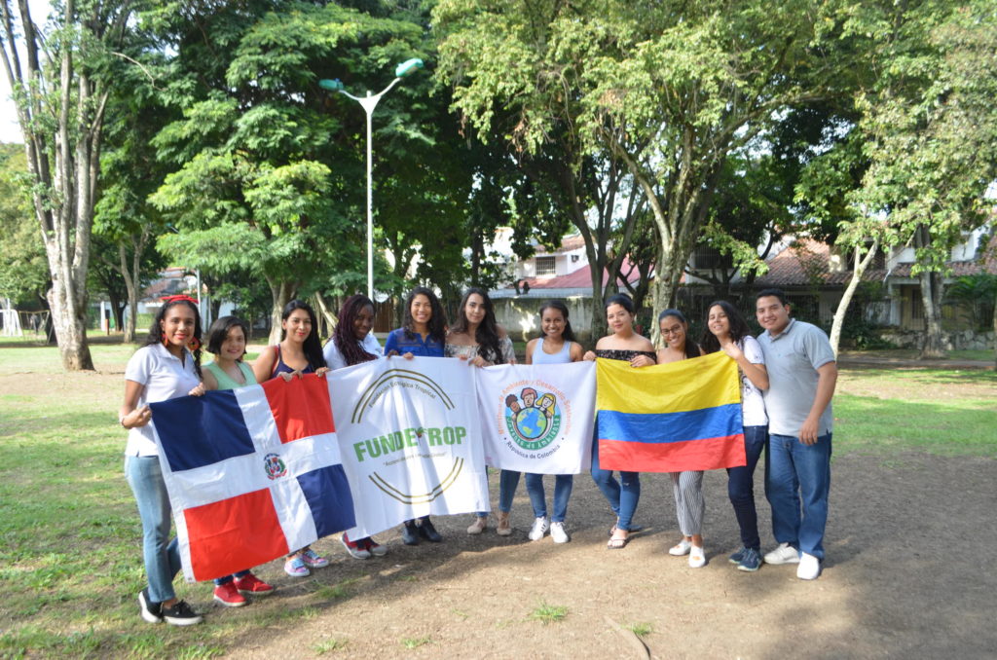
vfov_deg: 39.8
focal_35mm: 33
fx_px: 912
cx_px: 498
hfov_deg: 57.3
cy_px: 330
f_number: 6.3
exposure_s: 1/80
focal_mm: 22
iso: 100
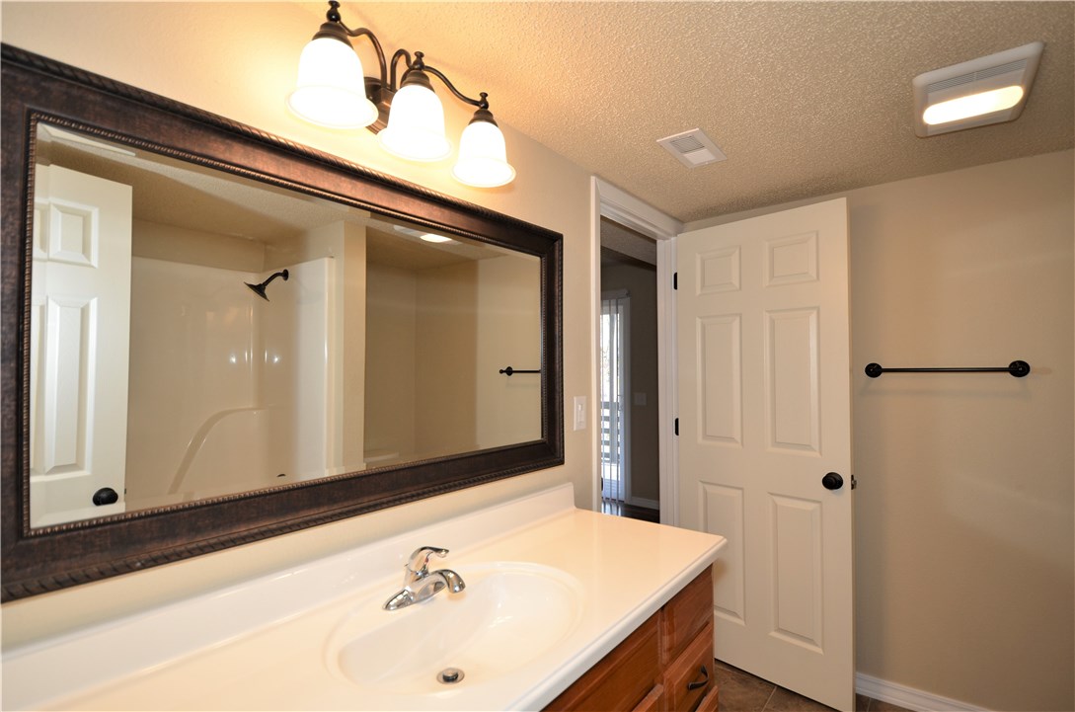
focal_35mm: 16
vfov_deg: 71.8
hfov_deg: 95.1
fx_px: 492
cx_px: 538
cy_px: 356
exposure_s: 1/60
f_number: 4
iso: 250
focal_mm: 11
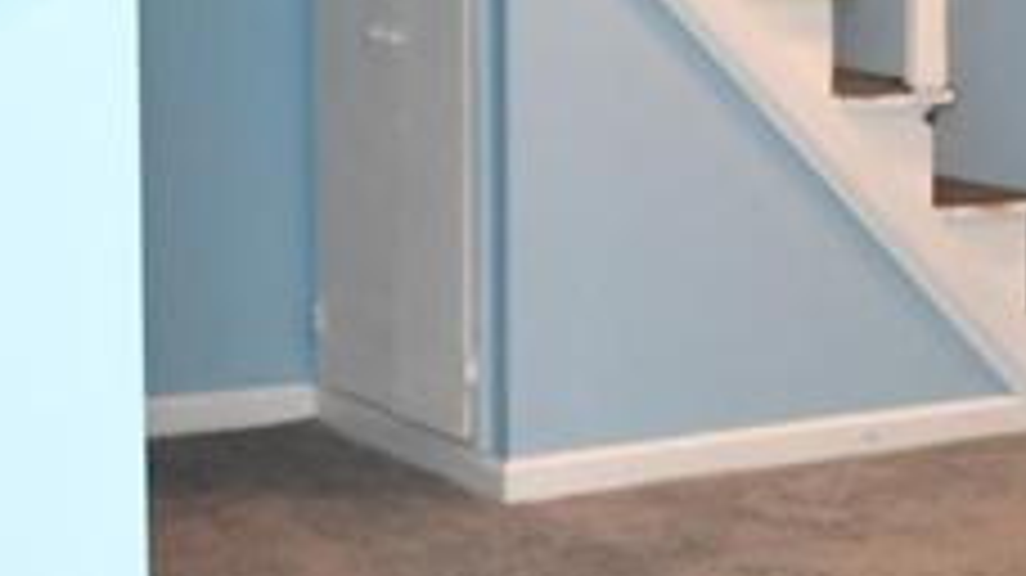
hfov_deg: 16.9
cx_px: 572
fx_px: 3453
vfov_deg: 9.5
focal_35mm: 127
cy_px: 56
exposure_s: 1/60
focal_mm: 18
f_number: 4
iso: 1600
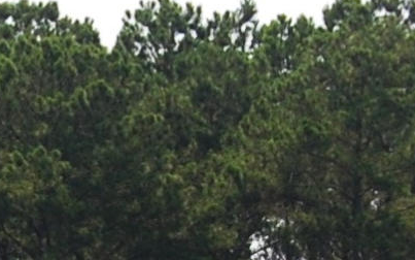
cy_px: 398
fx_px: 4887
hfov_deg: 4.8
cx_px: -109
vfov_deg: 3.0
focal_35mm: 432
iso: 200
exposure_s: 1/500
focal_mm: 38
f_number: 6.3
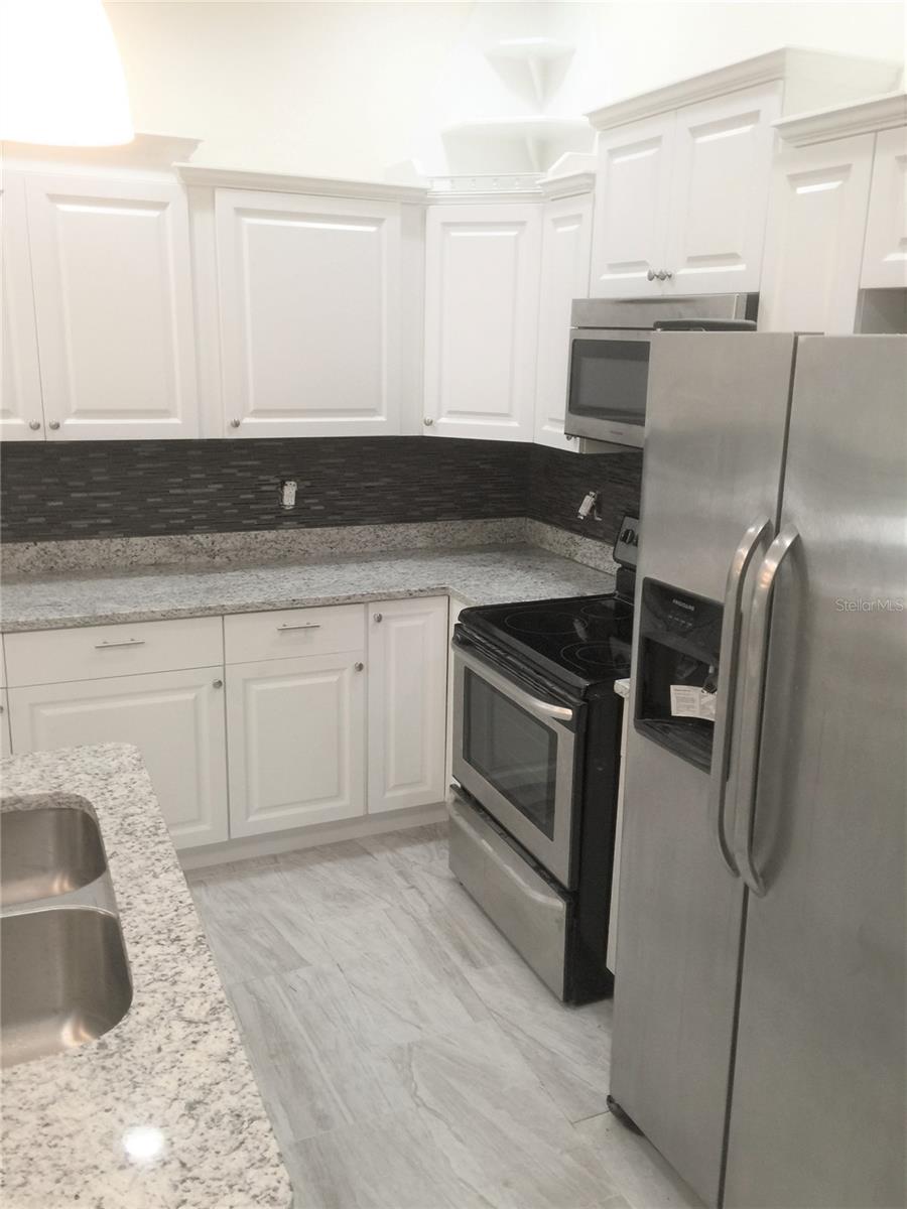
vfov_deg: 61.7
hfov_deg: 48.2
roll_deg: -1.4
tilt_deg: -13.2
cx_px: 454
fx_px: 1013
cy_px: 604
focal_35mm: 29
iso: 32
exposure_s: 1/30
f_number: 2.2
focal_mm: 4.15
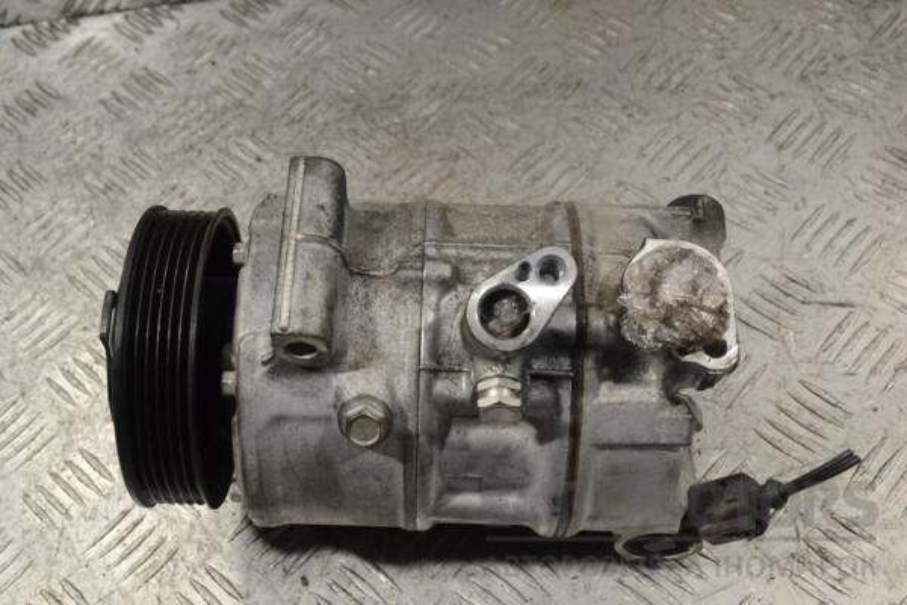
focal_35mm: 48
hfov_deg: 41.1
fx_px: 1209
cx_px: 454
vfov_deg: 28.1
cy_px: 302
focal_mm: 32
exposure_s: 1/320
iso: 3200
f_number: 9
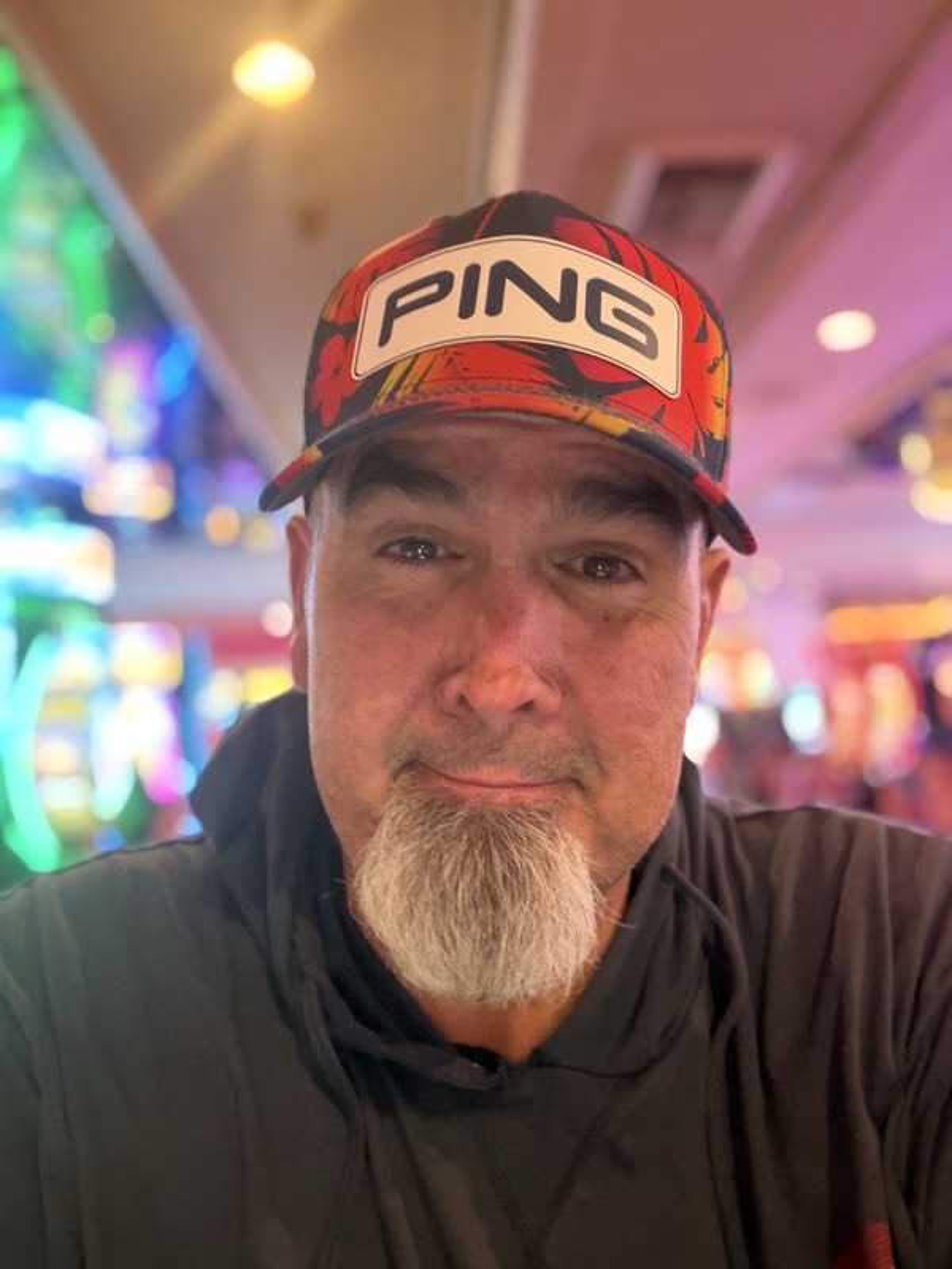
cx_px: 476
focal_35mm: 30
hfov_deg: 46.8
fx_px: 1100
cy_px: 634
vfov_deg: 60.0
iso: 640
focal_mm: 2.71
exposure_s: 1/19
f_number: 1.9
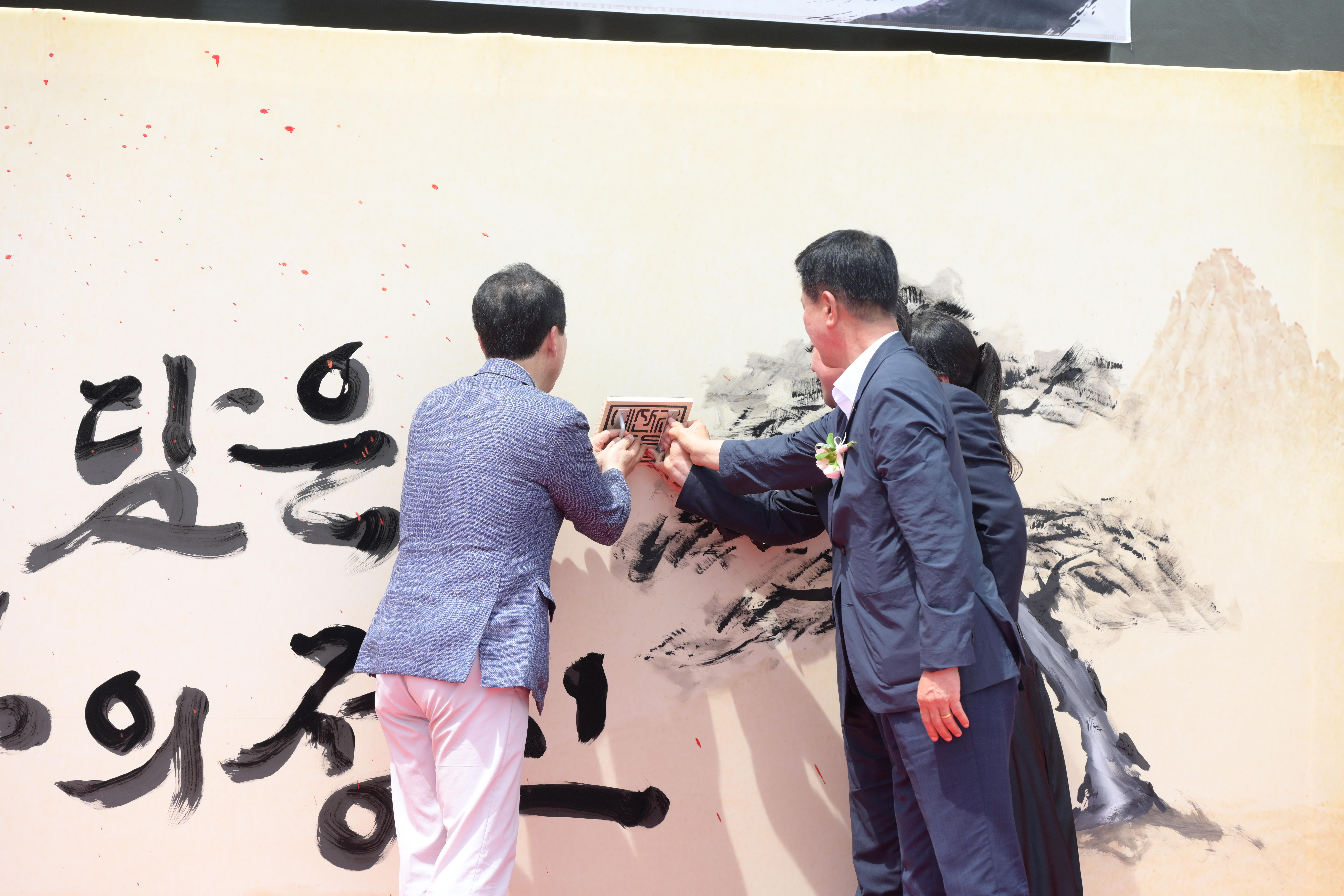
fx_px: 3210
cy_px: 448
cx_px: 672
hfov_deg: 23.6
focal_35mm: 86
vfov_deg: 15.9
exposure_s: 1/1250
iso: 640
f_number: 5
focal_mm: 86
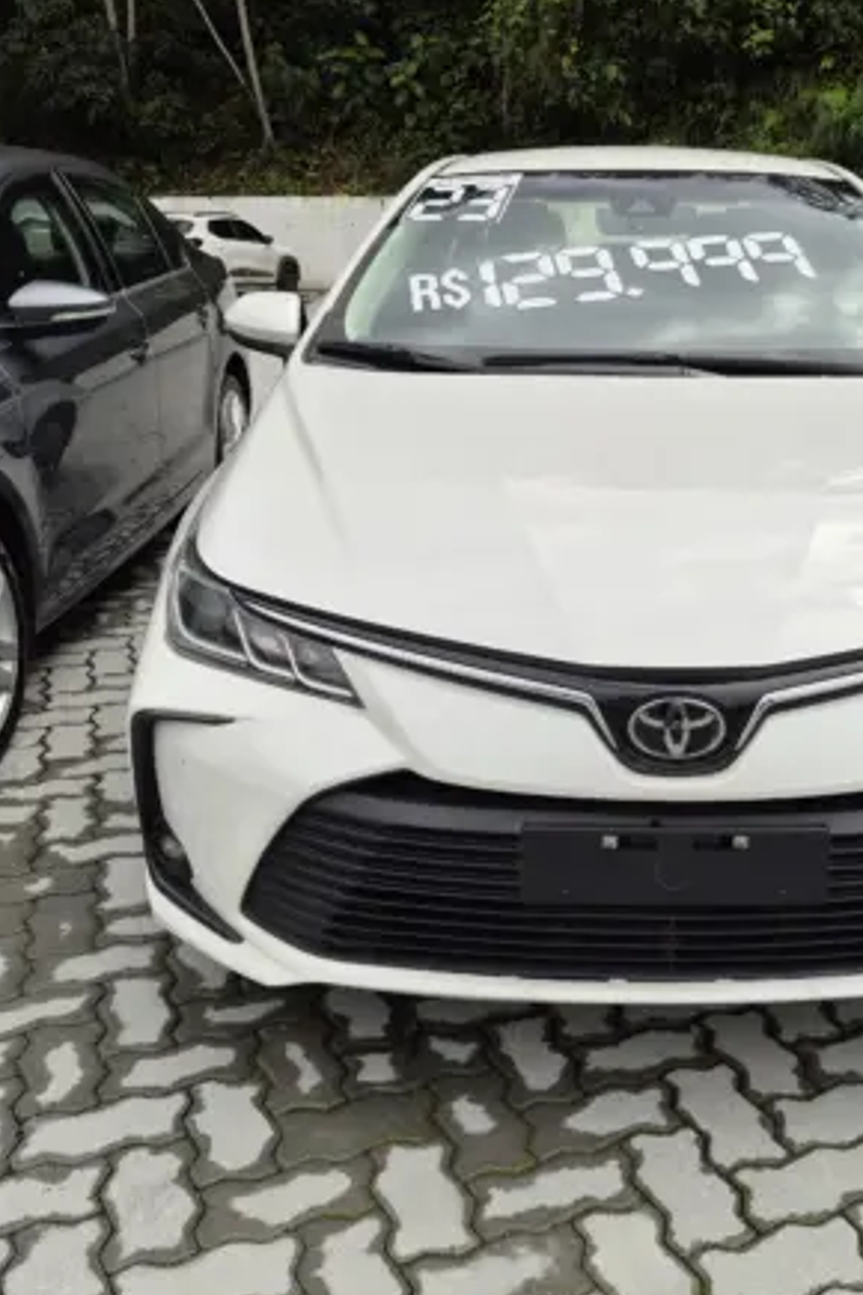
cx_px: 643
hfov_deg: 39.0
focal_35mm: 33
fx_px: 1187
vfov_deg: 57.2
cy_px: 640
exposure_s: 1/1692
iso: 25
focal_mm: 5.4
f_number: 1.8
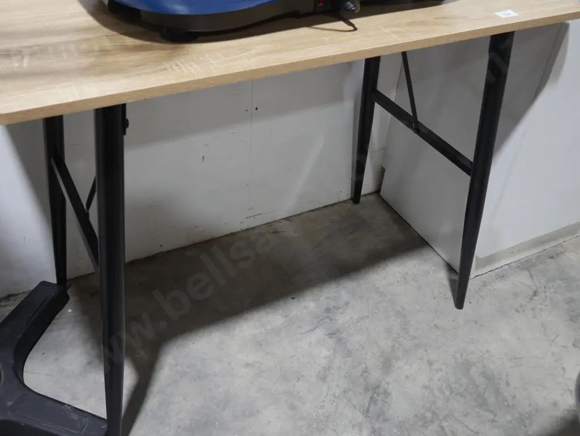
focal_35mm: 34
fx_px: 570
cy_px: 218
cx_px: 290
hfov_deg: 53.9
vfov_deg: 41.8
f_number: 4
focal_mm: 17
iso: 400
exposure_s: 1/60
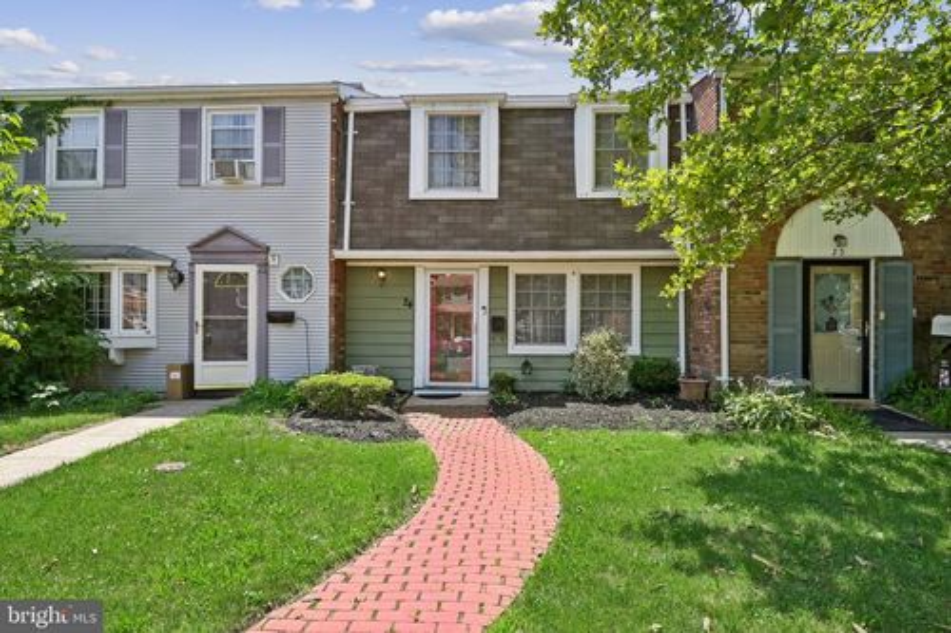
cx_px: 476
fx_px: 541
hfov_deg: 82.6
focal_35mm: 20
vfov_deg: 60.7
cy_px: 316
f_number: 11
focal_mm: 20.5
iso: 400
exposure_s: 1/320
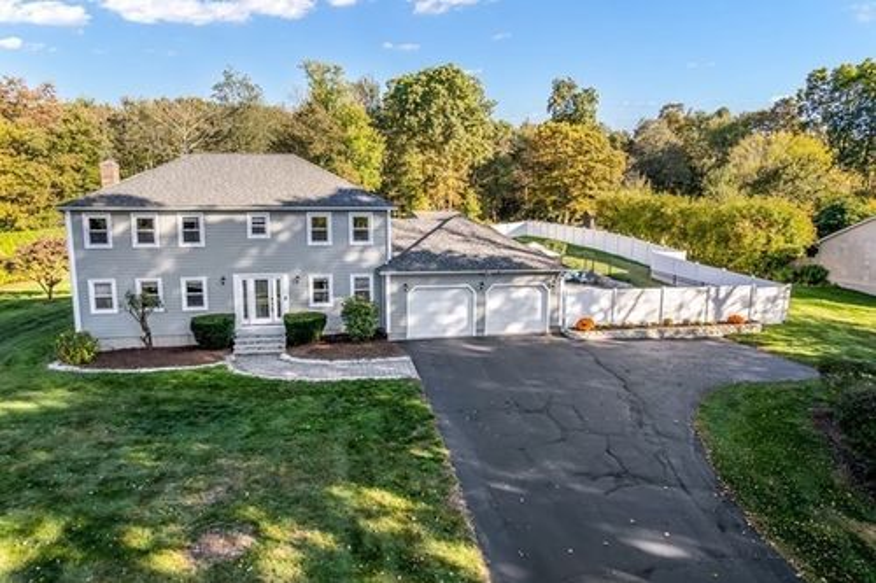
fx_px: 535
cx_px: 438
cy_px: 292
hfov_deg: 78.6
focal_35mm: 22
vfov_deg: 57.2
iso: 100
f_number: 2.8
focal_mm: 8.38
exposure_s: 1/60
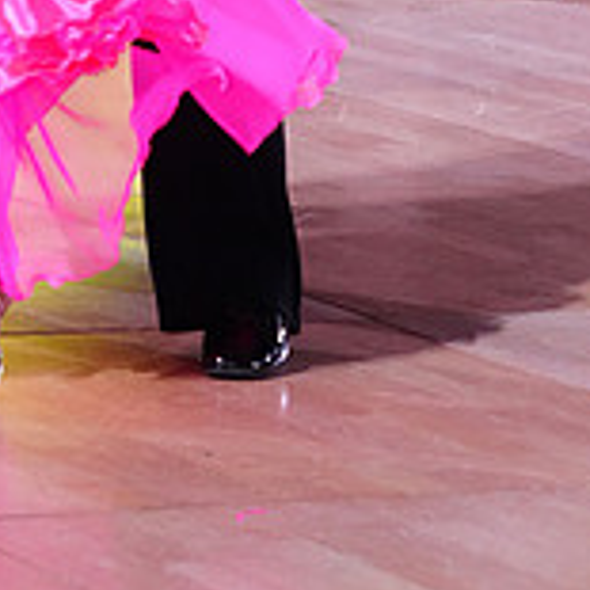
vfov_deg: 6.0
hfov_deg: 6.0
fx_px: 5573
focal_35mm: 289
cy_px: -461
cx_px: 13
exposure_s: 1/250
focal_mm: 91
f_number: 5
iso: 3200
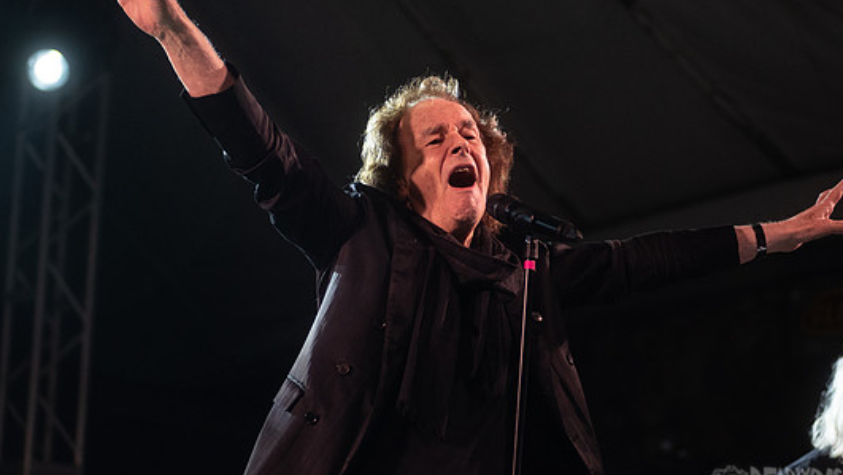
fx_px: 2303
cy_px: 254
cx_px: 404
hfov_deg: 20.7
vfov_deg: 11.8
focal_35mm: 103
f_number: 3.2
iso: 1600
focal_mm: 80
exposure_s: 1/640
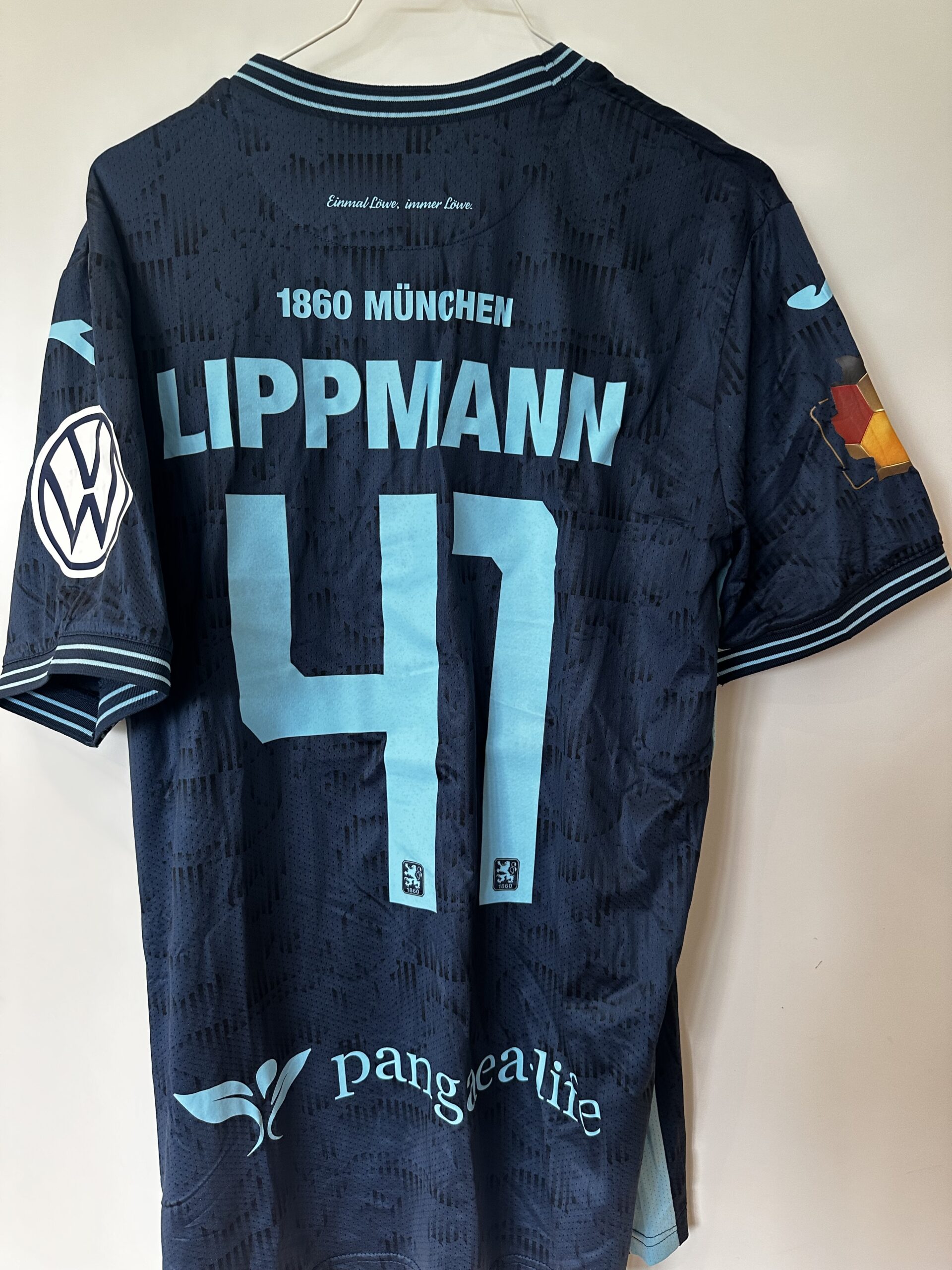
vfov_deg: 71.6
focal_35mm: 24
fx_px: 880
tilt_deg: -6.4
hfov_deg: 56.8
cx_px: 476
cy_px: 635
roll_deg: -0.3
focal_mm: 6.86
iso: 200
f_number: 1.78
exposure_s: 1/50
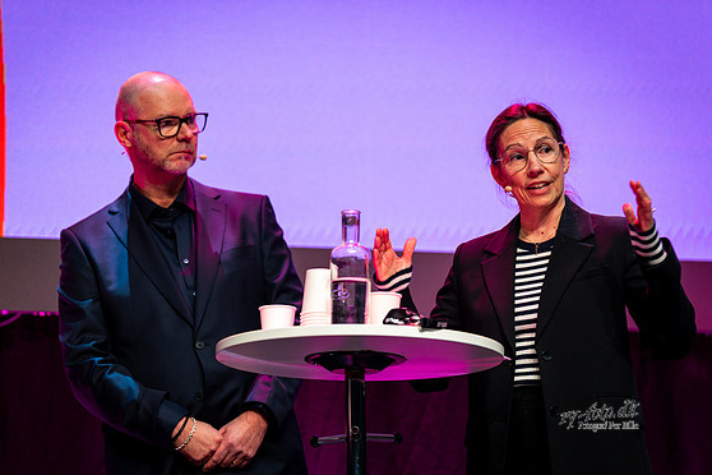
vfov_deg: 6.6
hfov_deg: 9.9
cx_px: 355
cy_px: 232
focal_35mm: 208
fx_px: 4113
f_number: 2.8
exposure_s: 1/160
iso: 400
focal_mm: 200
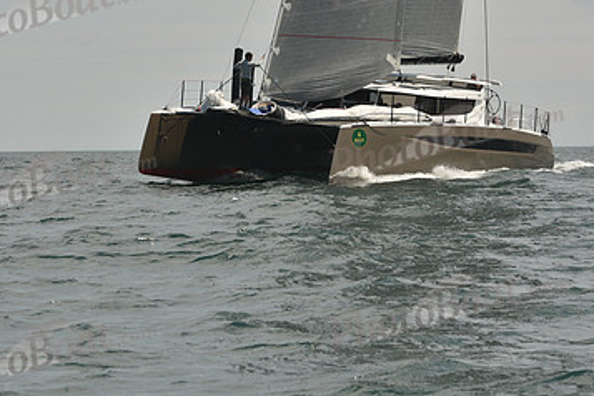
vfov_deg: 9.9
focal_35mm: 138
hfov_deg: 14.9
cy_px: 76
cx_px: 245
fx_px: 2277
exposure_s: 1/1250
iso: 320
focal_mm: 85
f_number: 7.1
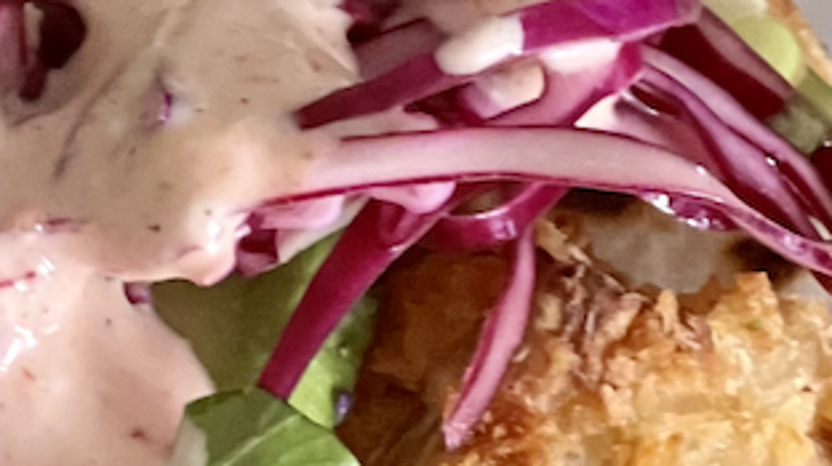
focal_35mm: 359
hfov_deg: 6.0
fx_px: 7915
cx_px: -312
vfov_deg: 3.4
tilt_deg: -45.7
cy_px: 97
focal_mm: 9
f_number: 2.8
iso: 400
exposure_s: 1/34
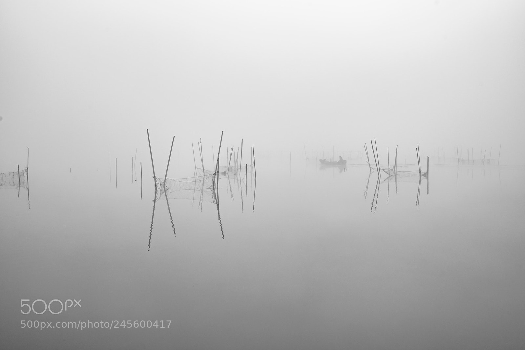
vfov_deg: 29.9
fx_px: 656
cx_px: 262
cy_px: 175
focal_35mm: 45
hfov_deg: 43.6
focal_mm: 45
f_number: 9
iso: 100
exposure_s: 1/40
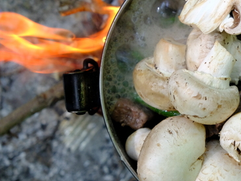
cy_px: 76
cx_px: 261
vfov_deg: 13.1
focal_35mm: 113
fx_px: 787
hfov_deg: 16.9
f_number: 5.6
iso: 1250
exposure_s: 1/100
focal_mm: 35.8
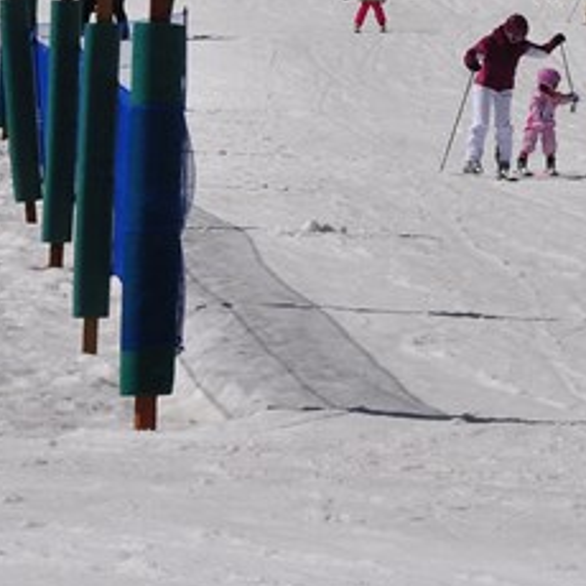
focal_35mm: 289
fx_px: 5535
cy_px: -232
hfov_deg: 6.0
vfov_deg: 6.0
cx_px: 920
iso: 400
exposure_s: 1/1000
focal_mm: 48
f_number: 16
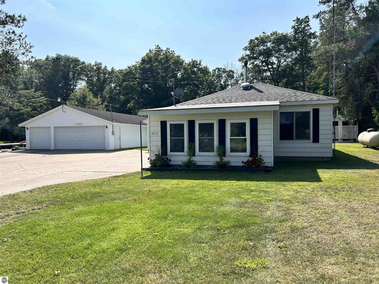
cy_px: 142
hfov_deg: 67.3
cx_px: 190
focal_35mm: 26
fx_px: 285
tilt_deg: -2.7
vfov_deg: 53.1
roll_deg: +0.5
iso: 50
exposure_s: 1/2915
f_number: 1.5
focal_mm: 5.7
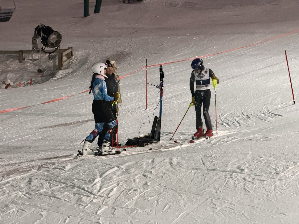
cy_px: 112
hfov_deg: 19.6
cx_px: 150
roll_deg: -0.9
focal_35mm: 100
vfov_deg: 14.8
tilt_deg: -8.8
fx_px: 864
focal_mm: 16.89
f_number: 2.8
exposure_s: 1/40
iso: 1250
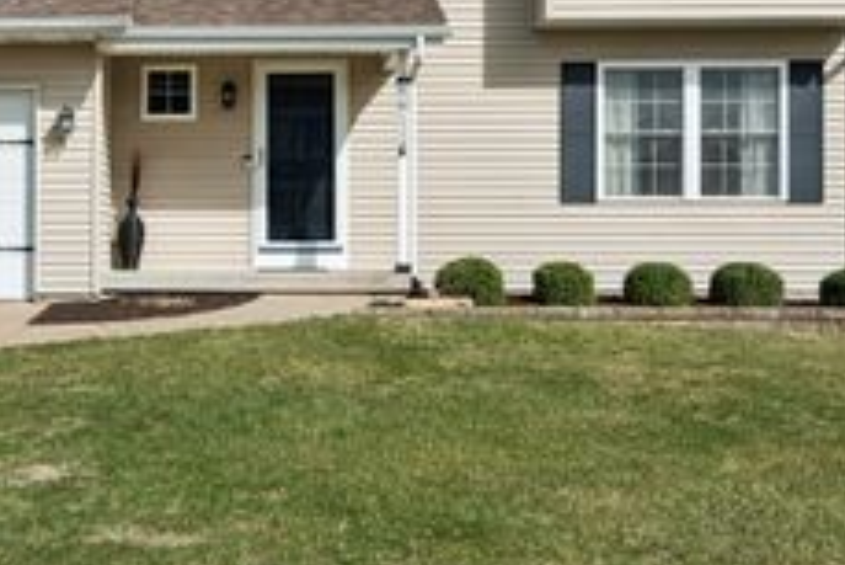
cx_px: 207
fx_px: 1127
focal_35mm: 48
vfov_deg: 26.4
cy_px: -20
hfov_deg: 39.9
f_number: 9
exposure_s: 1/1600
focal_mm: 22
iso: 400
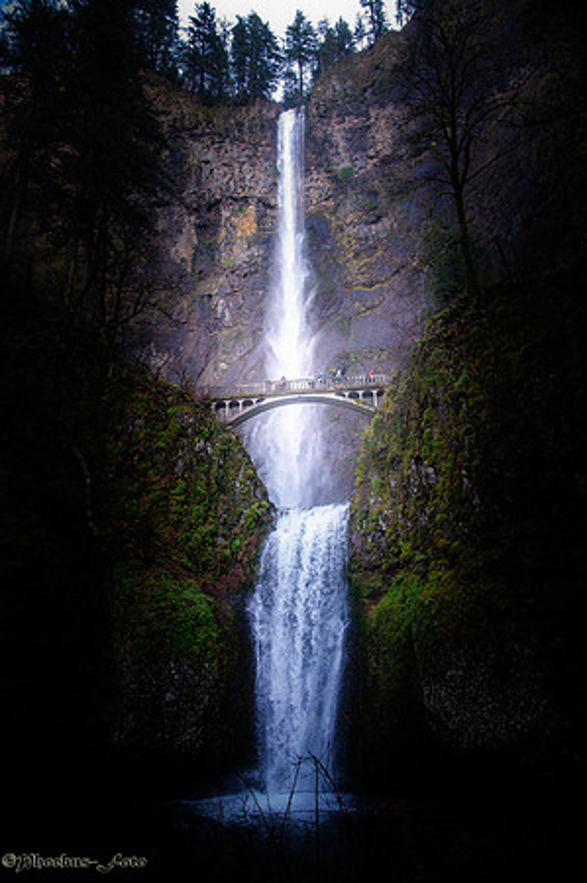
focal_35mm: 24
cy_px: 442
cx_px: 294
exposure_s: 1/320
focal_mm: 24
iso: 8000
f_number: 8
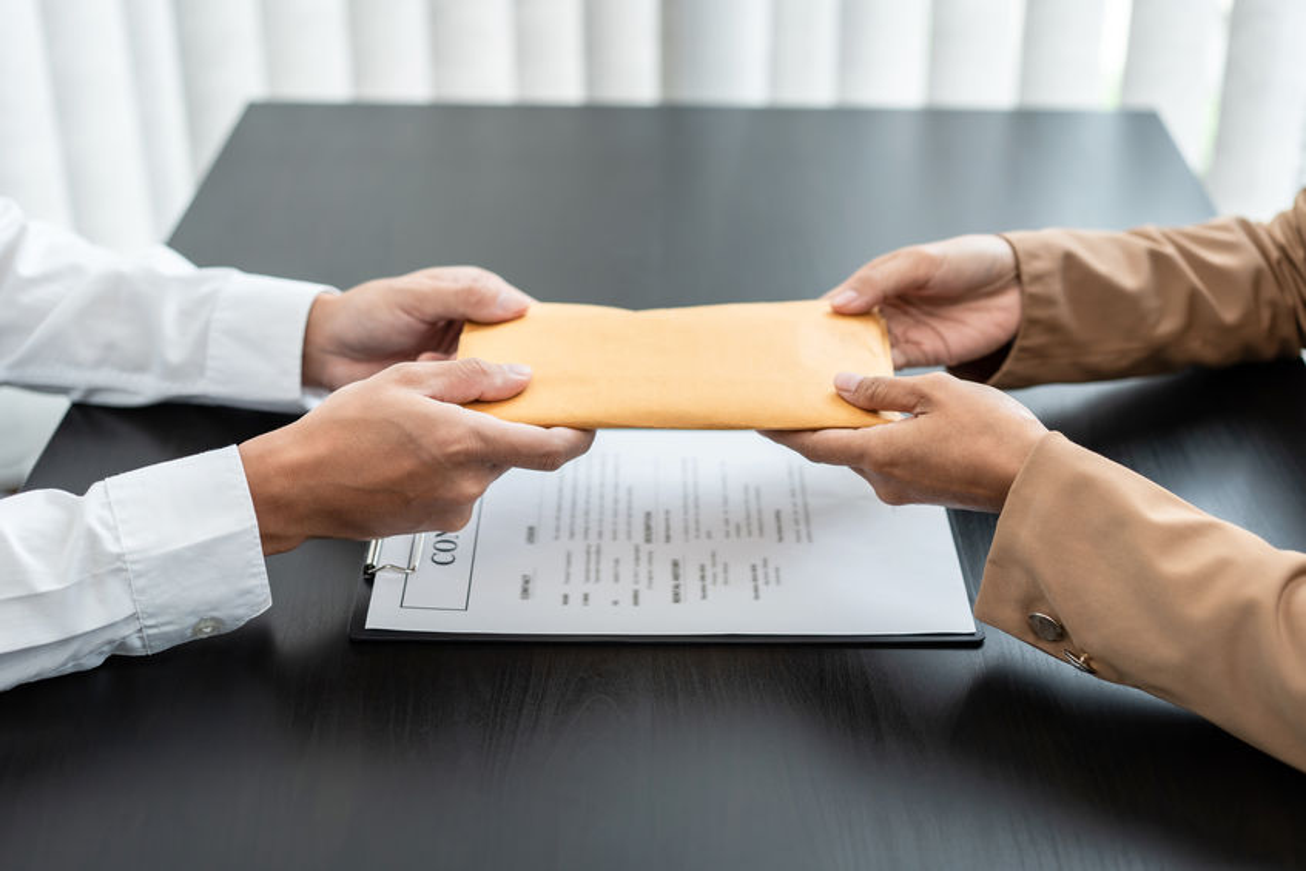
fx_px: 1995
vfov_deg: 24.6
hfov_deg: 36.2
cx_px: 653
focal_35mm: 55
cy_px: 436
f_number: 2.8
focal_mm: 55
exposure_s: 1/200
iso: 200
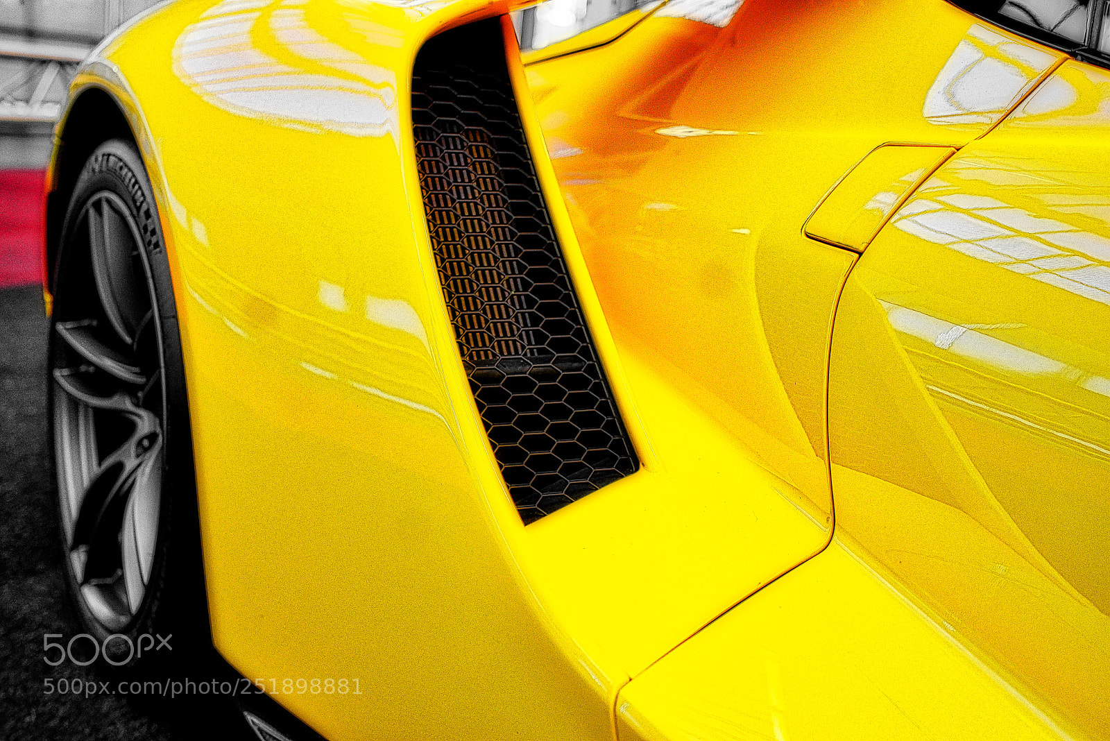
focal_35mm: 35
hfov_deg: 54.4
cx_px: 555
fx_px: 1079
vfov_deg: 37.9
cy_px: 370
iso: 1000
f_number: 2.8
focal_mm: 35
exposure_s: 1/40
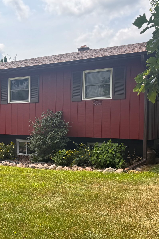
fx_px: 285
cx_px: 28
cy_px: 129
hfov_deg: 30.3
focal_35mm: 43
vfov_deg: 45.4
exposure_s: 1/1923
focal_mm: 6.76
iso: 80
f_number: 1.78
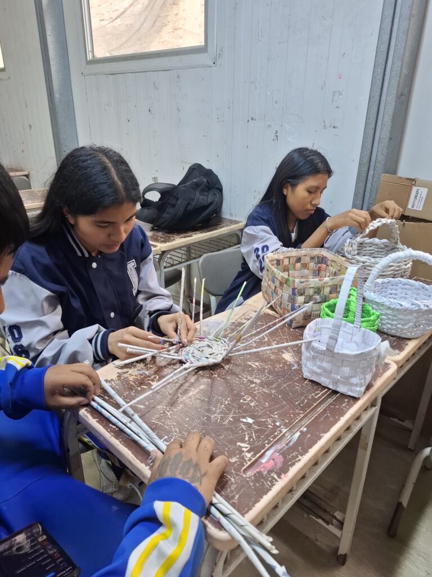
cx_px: 216
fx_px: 383
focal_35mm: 23
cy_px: 288
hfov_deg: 58.9
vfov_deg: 73.9
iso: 250
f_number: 1.8
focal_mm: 5.54
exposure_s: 1/120
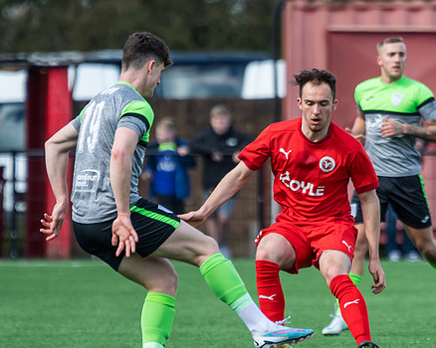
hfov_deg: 2.4
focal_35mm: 791
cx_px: 421
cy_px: 287
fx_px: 10202
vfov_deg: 2.0
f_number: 4
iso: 400
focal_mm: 280
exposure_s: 1/1250
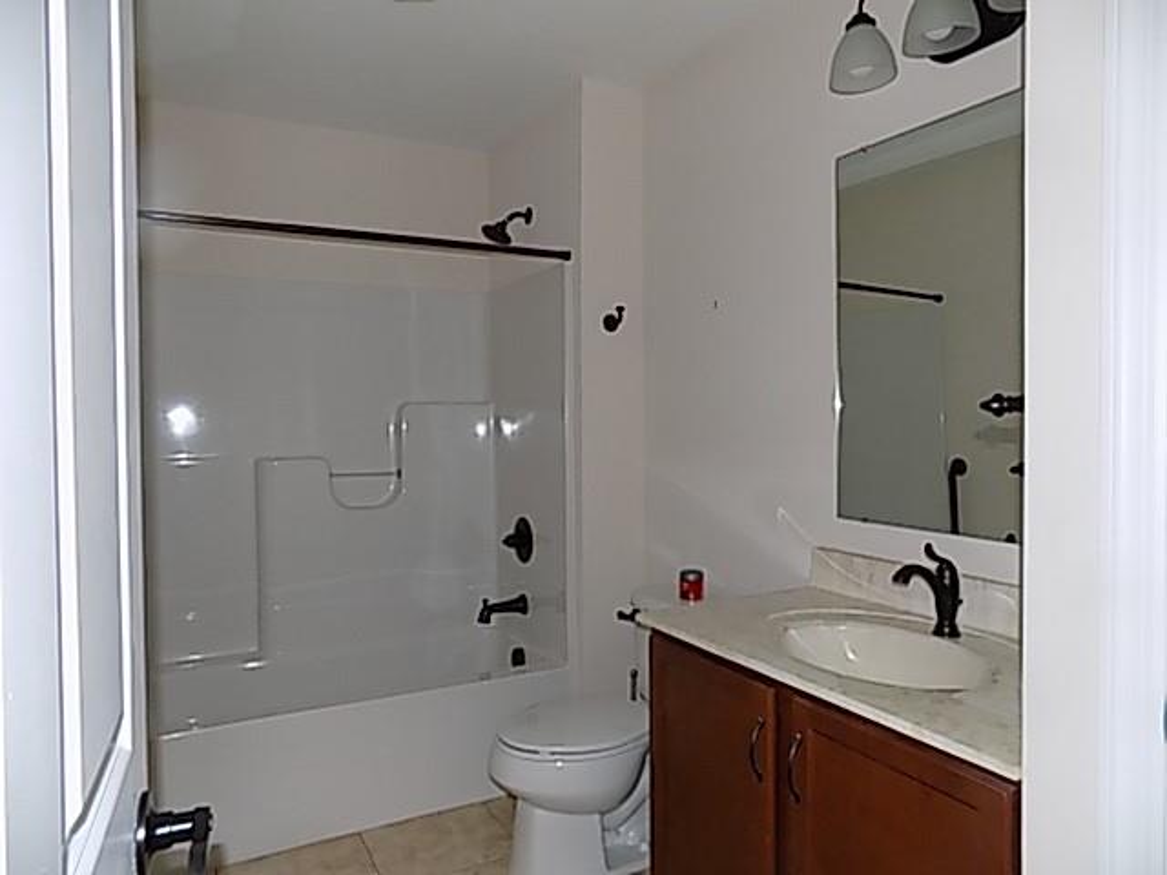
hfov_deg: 73.9
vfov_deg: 58.9
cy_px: 438
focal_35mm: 23
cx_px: 584
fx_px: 775
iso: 200
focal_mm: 4
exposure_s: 1/30
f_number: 3.1
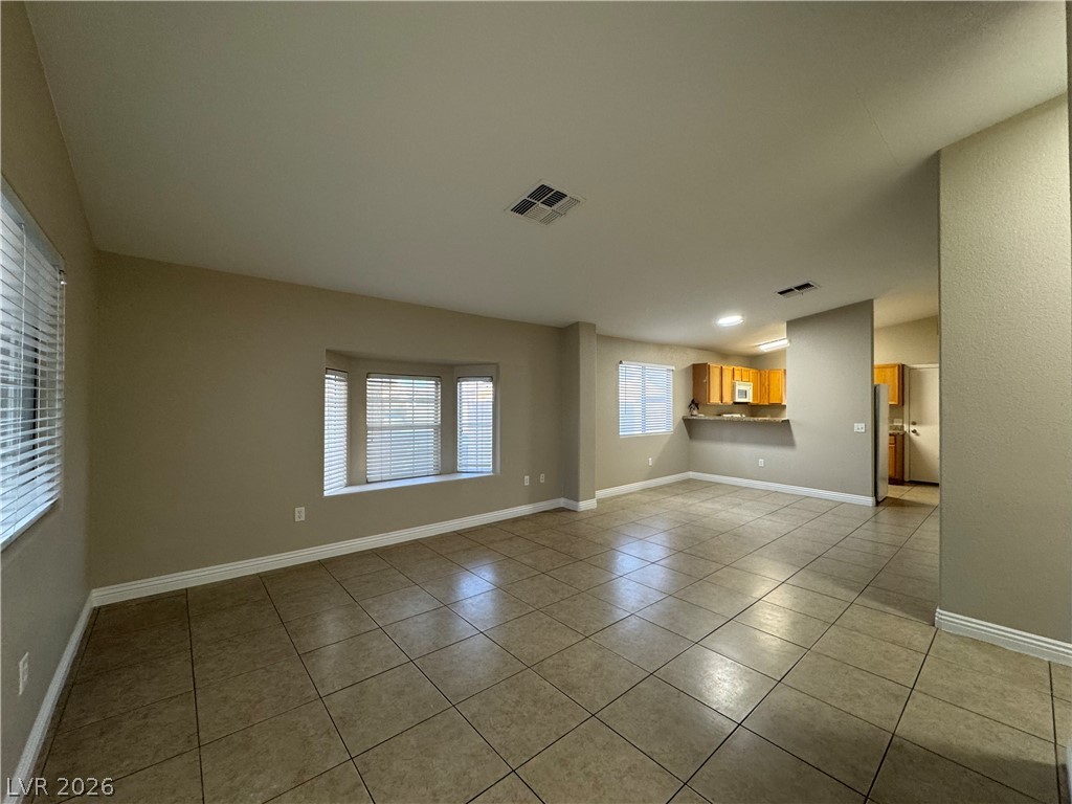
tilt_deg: -0.3
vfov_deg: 85.7
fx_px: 434
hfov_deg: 102.1
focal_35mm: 14
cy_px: 402
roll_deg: -0.6
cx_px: 536
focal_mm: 2.22
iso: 200
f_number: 2.2
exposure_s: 1/60
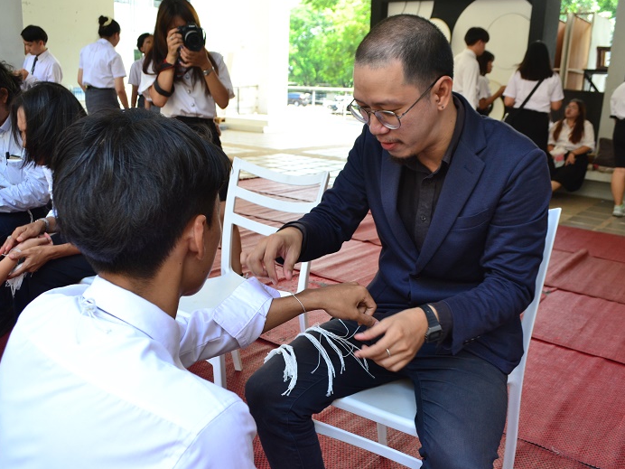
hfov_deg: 59.9
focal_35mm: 30
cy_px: 236
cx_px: 298
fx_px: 542
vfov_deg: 46.8
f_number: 5.6
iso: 400
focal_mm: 18
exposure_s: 1/125
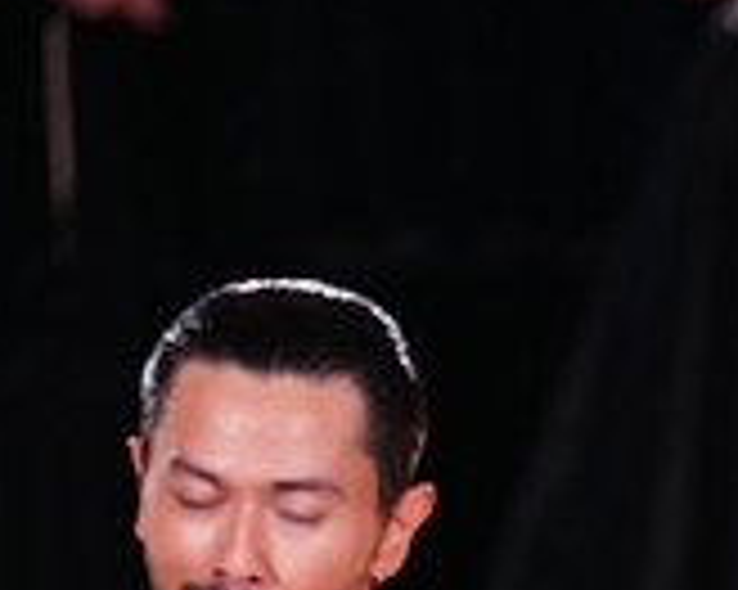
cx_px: 1206
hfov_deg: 3.2
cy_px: 813
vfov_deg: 2.6
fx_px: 13054
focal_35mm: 598
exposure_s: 1/500
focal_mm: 180
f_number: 3.5
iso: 3200
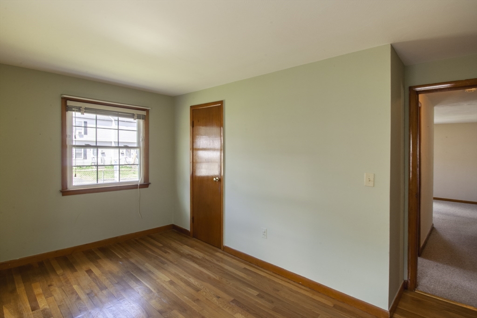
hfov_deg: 92.4
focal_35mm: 17
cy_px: 159
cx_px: 238
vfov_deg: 69.7
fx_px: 229
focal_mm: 11.5
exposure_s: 1/15
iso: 320
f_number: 22
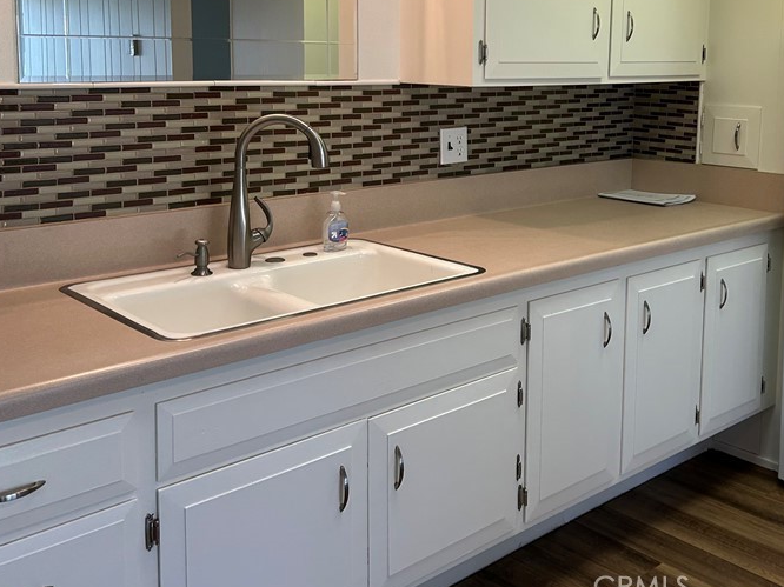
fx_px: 906
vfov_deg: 35.2
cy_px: 152
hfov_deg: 46.6
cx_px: 457
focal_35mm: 40
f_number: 1.5
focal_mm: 5.7
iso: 100
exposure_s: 1/120
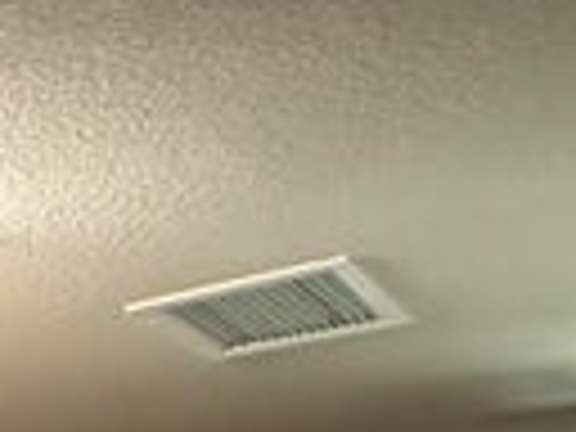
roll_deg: +2.1
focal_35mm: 93
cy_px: 1408
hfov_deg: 20.5
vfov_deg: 10.1
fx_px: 1547
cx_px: 16
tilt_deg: -20.9
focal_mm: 2.22
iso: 1250
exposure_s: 1/60
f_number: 2.2
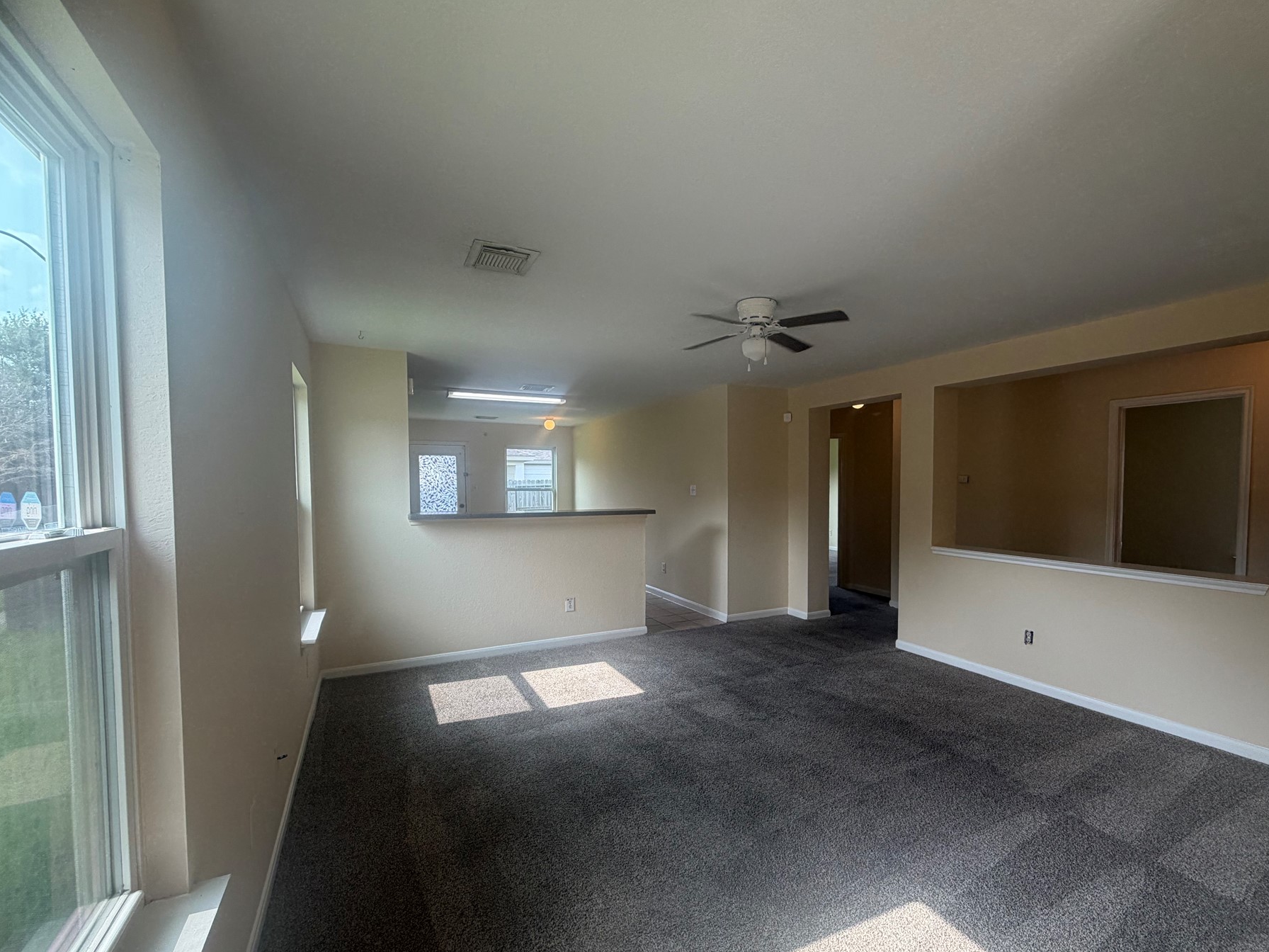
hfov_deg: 94.2
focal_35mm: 16
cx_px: 698
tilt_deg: -2.4
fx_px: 587
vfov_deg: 78.0
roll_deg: +1.0
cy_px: 509
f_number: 2.2
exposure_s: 1/120
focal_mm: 2.22
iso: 80
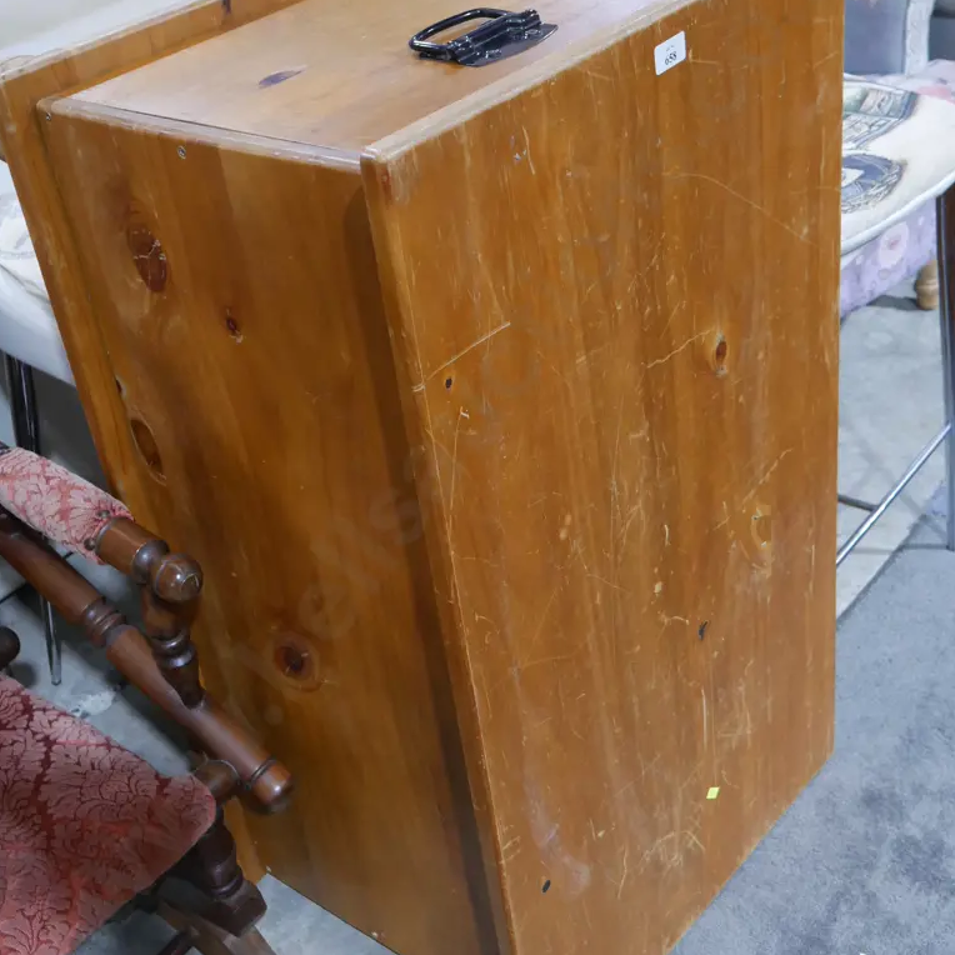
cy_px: 410
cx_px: 476
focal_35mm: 45
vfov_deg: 37.5
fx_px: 1405
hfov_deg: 37.6
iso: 1600
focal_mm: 19
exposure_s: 1/60
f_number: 4.1
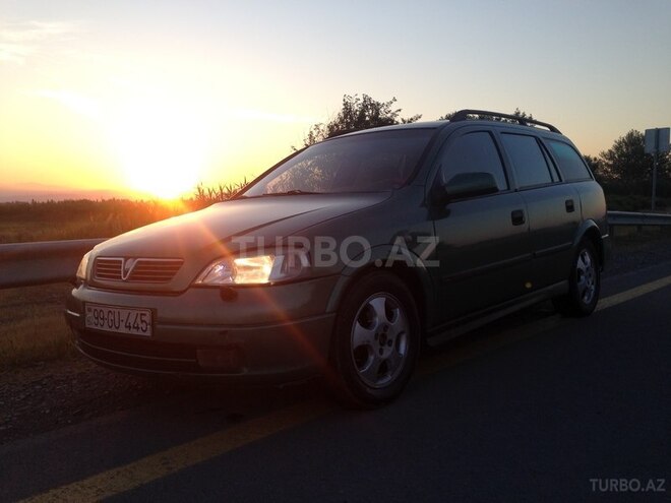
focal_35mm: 33
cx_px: 336
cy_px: 252
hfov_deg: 55.4
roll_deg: +0.4
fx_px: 640
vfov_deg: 42.9
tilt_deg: -4.3
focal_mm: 4.12
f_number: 2.4
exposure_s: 1/350
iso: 50
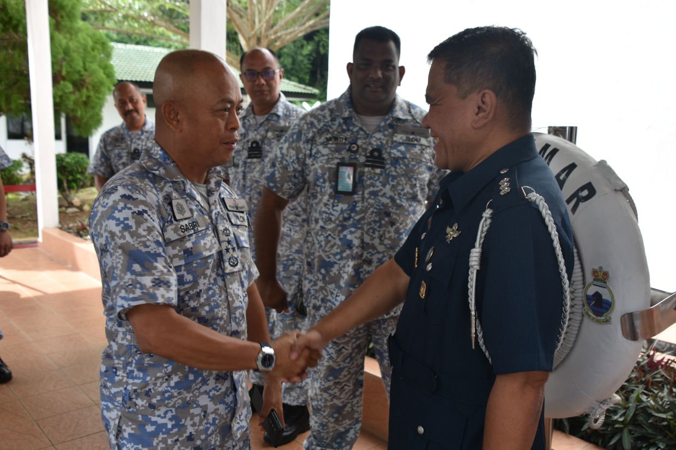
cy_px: 225
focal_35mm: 33
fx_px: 619
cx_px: 338
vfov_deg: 39.9
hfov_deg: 57.2
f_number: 5
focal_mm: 22
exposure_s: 1/125
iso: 125
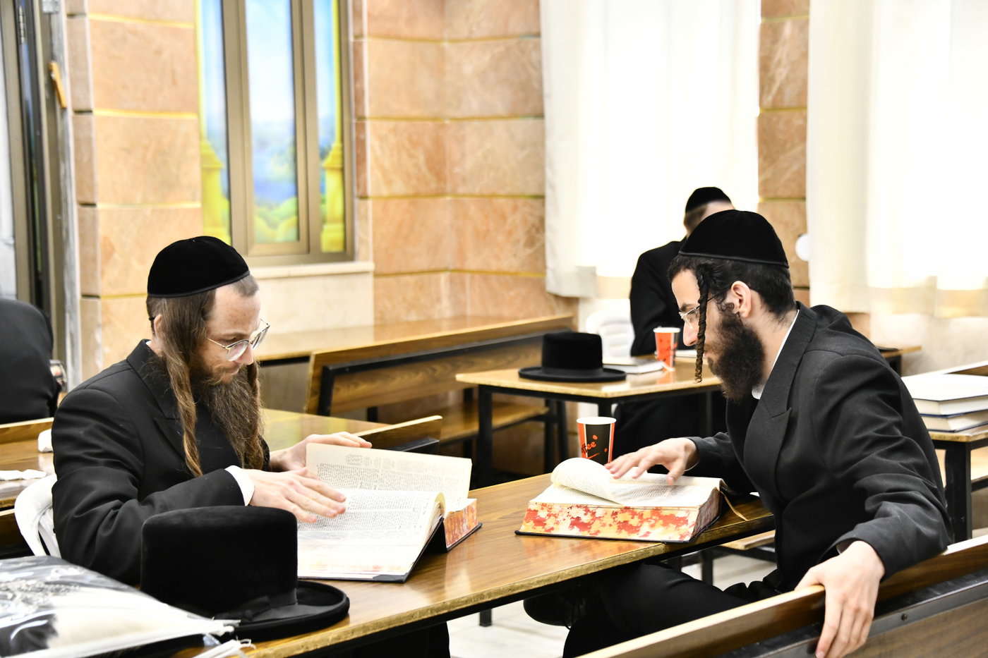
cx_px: 494
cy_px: 329
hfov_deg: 29.7
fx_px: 1866
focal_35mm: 68
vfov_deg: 20.0
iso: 1600
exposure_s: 1/160
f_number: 5
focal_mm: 68
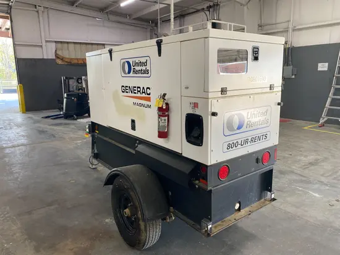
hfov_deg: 67.3
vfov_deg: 53.1
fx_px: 255
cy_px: 128
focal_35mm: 26
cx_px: 170
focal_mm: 4.25
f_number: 1.8
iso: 125
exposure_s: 1/104
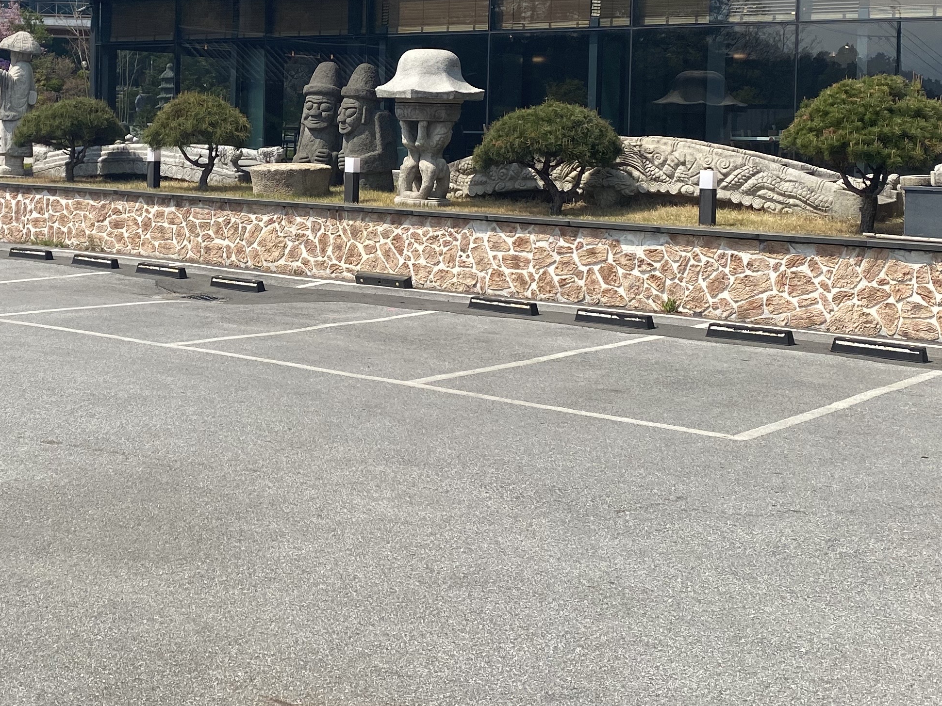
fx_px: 1470
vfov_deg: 26.6
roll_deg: -0.9
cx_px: 282
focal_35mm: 54
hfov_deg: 35.0
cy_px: 148
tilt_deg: -1.5
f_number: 1.8
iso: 32
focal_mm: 4.25
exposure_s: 1/3205
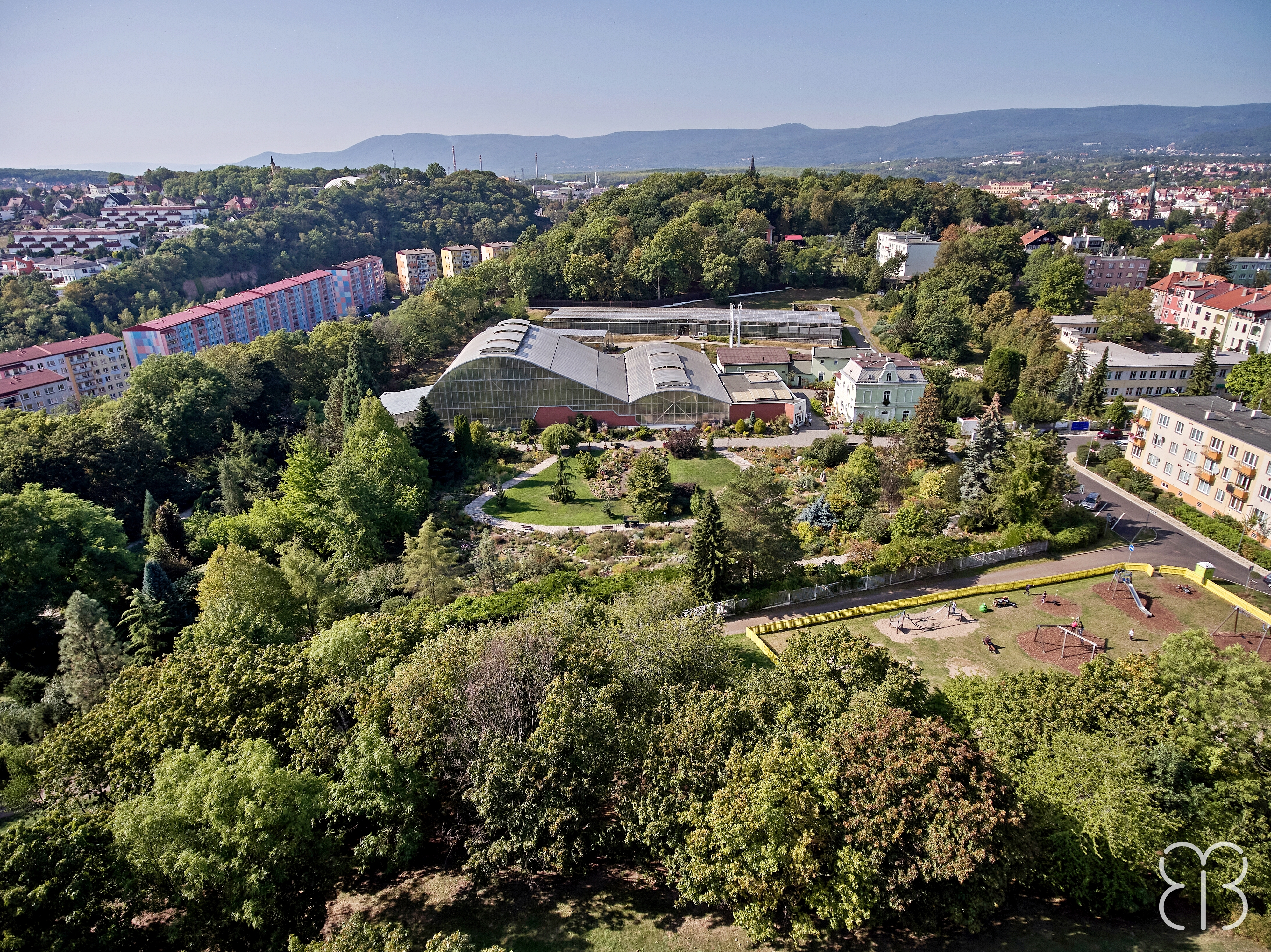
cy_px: 476
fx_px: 734
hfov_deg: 81.8
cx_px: 636
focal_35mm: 20
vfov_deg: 65.9
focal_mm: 3.61
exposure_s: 1/100
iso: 100
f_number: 2.8
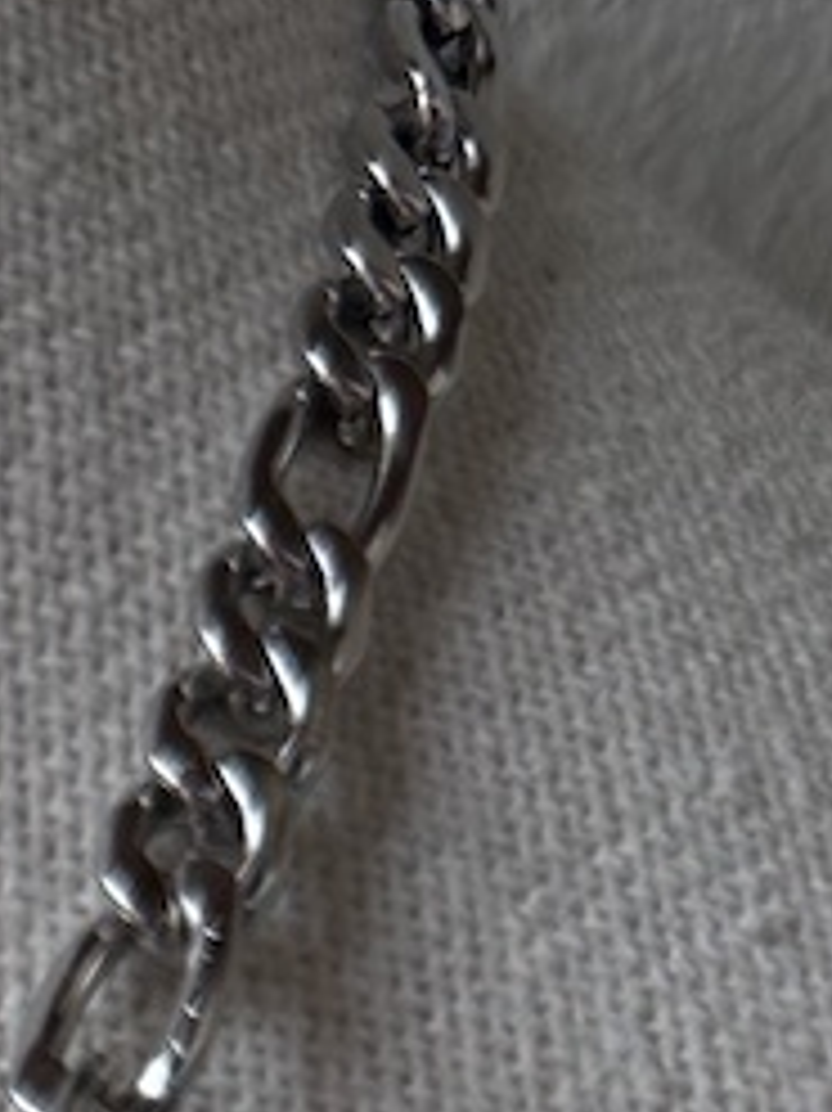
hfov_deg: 9.6
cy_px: 2742
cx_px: -1016
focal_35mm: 140
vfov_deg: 11.5
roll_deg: +0.3
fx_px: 4490
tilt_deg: -11.9
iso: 100
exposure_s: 1/338
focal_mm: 6.76
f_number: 1.78
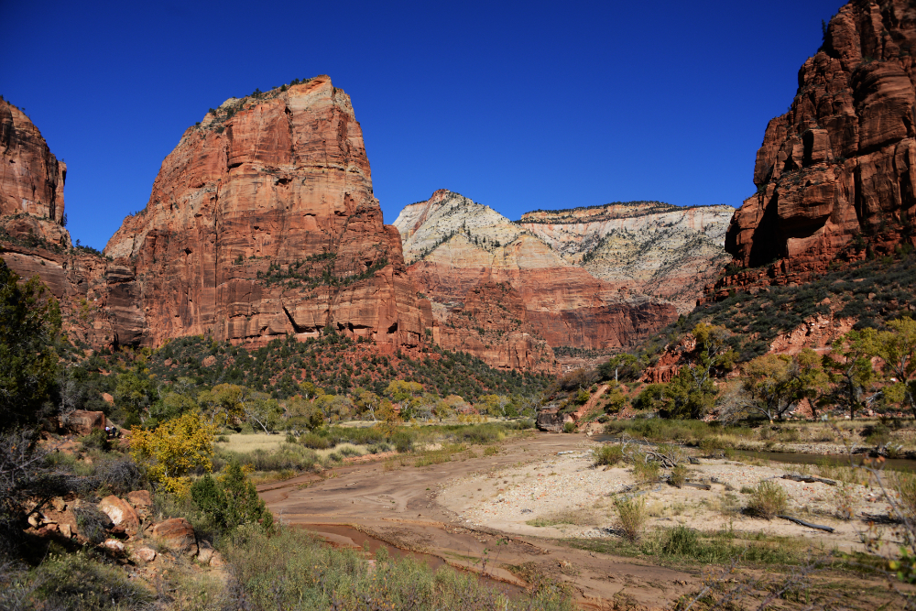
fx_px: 712
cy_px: 306
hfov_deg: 65.5
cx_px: 458
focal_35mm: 28
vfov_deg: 46.4
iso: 250
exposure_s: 1/2000
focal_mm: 28
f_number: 5
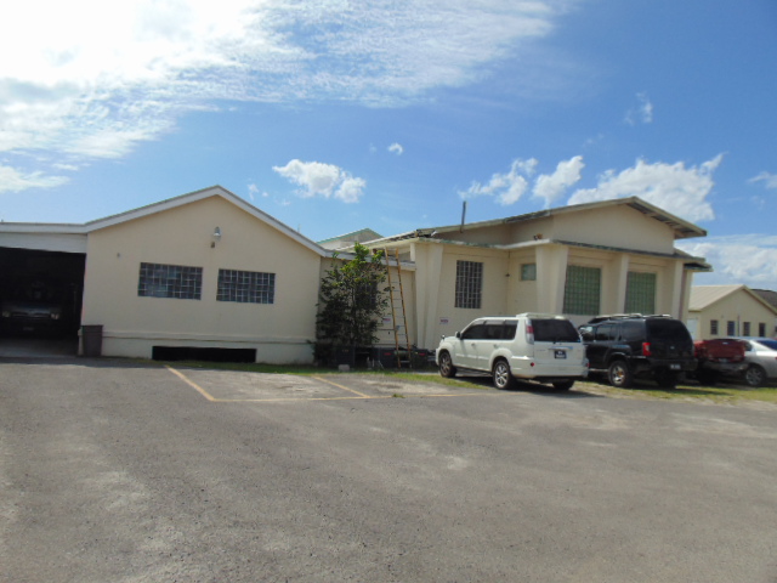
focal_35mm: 25
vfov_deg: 54.9
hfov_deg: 69.4
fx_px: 561
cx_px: 388
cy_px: 292
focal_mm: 4.5
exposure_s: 1/500
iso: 80
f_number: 7.7
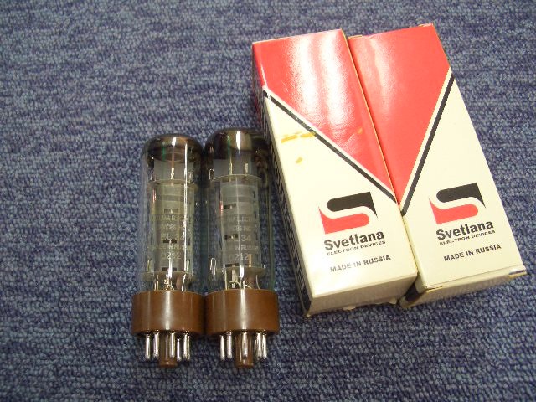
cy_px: 201
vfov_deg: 40.7
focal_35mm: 35
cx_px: 268
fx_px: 542
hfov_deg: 52.6
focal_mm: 5.8
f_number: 2.6
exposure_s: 1/25
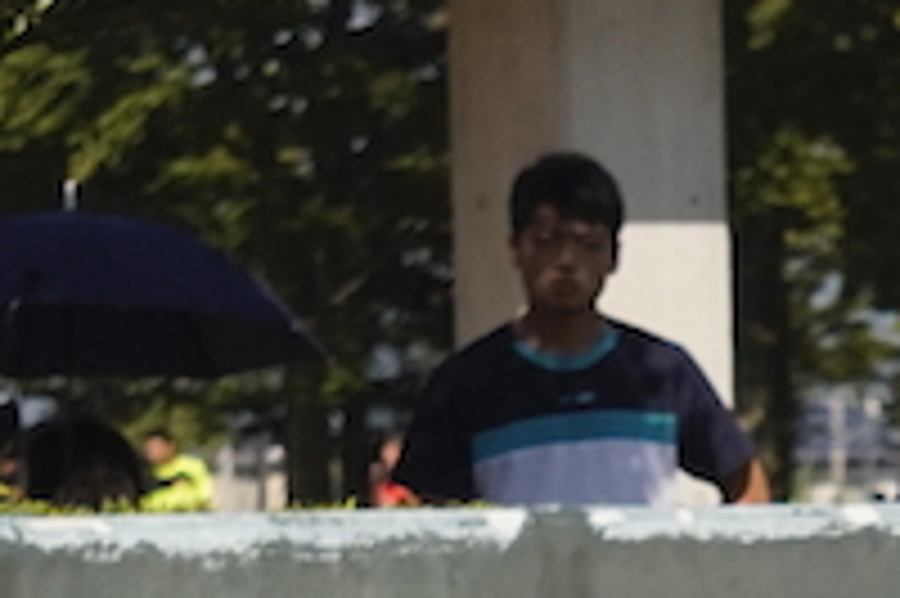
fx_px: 15312
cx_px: 1256
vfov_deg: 2.2
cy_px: 1241
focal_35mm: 613
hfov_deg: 3.4
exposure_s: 1/4000
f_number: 5.6
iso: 640
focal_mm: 68
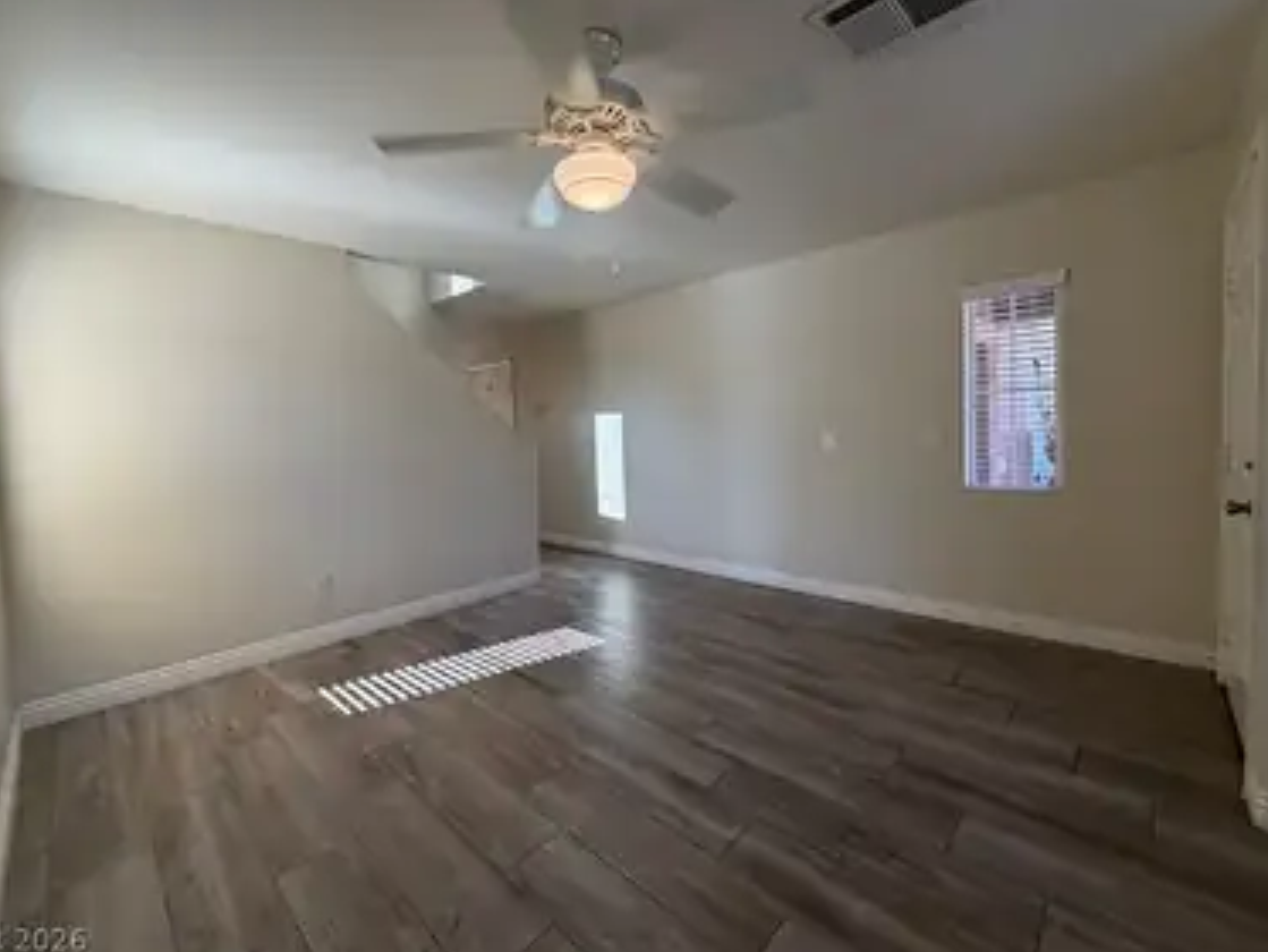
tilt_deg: -3.5
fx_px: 550
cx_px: 622
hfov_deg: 98.1
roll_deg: +3.0
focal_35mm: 15
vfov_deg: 81.7
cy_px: 452
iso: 80
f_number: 2.2
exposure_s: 1/120
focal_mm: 2.22
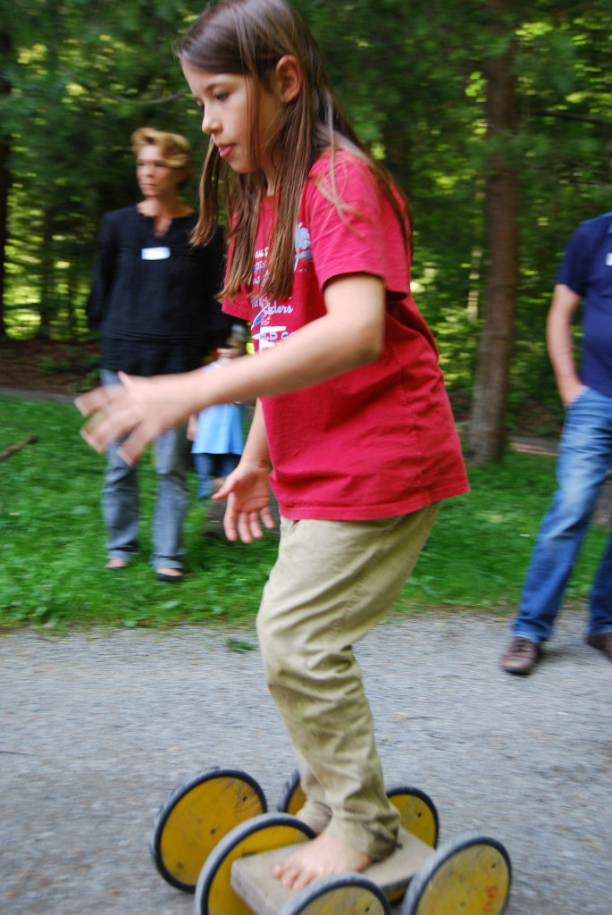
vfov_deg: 55.1
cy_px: 458
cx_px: 306
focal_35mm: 34
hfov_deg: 38.4
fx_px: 878
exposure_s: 1/60
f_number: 4
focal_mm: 23
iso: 200
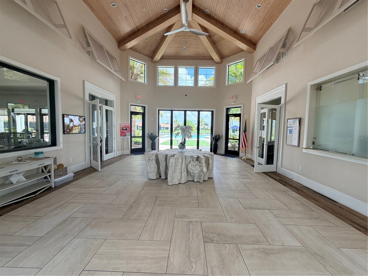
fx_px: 149
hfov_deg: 102.1
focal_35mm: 14
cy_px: 138
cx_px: 184
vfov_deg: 85.7
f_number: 2.2
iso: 64
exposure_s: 1/141
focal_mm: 2.22
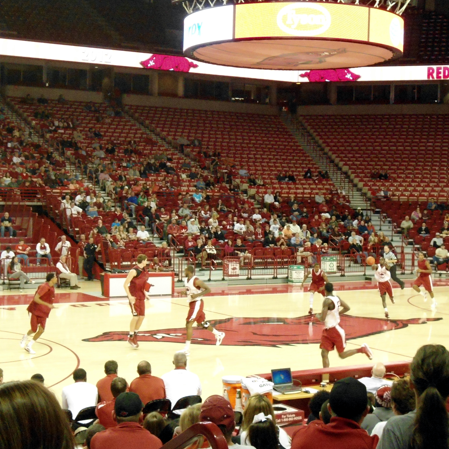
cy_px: 226
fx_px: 925
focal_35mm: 63
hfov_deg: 27.3
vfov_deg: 27.3
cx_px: 208
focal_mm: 9.5
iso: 800
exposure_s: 1/125
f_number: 3.9
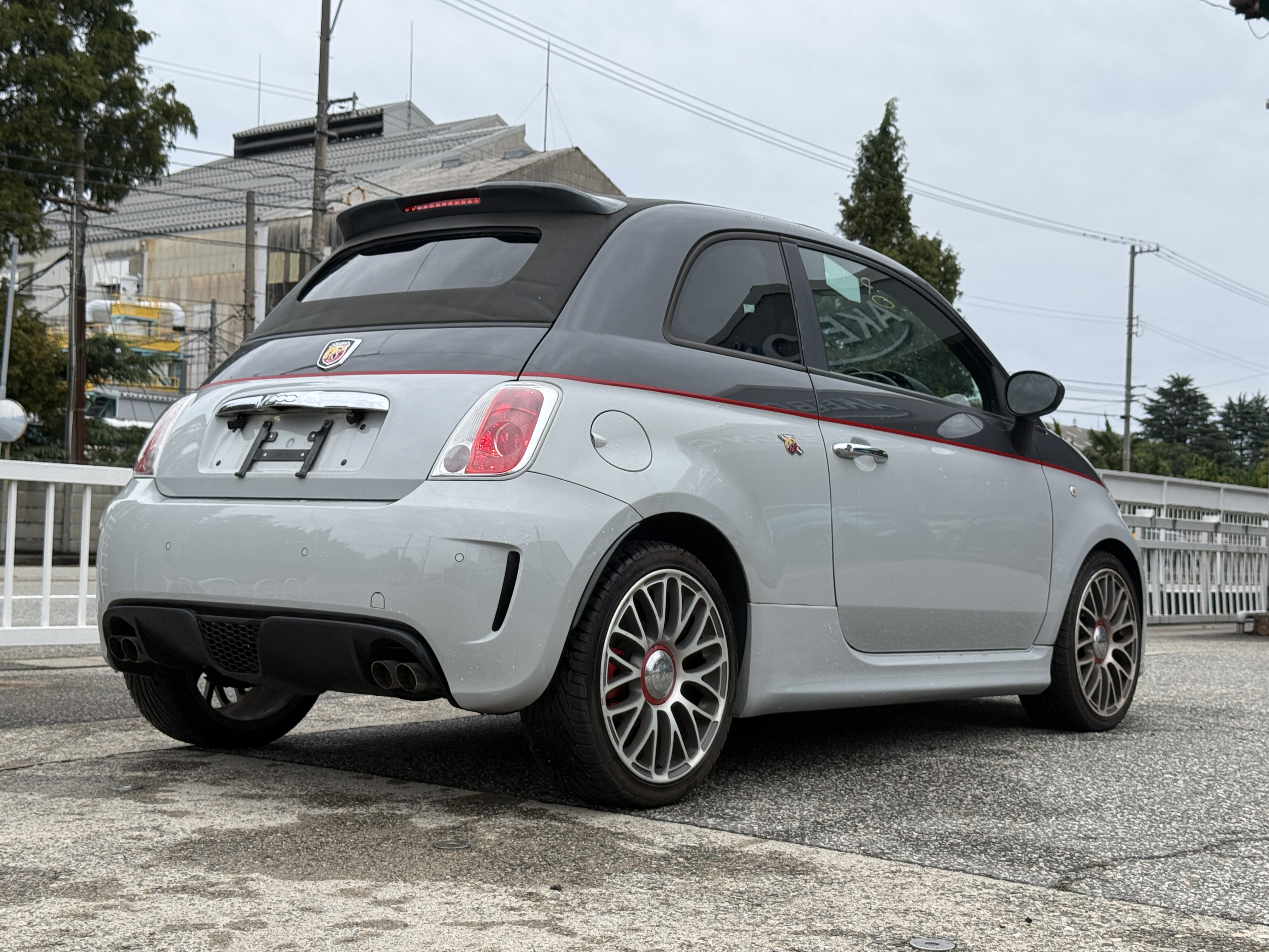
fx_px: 1760
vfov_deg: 30.3
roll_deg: -1.4
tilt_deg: +2.1
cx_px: 634
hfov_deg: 39.7
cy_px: 476
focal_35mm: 48
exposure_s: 1/2667
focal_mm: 6.76
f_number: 1.78
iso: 64
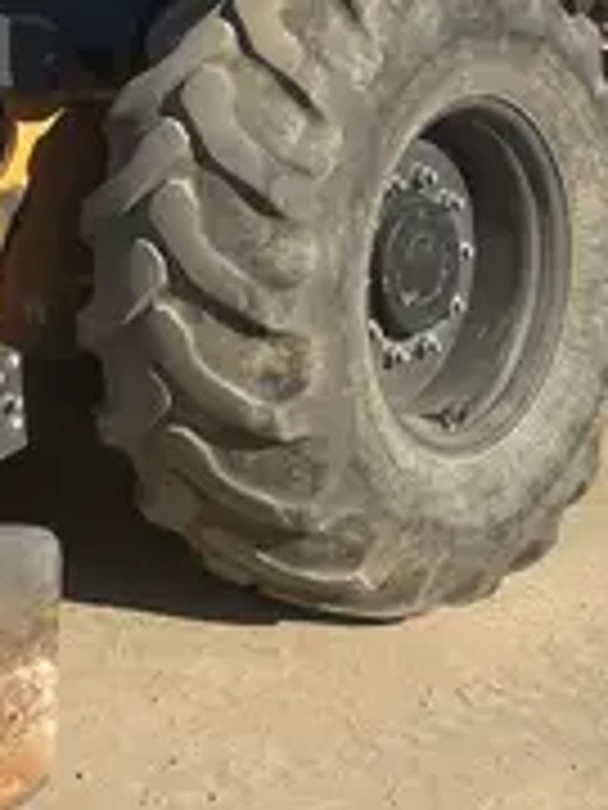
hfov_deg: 13.9
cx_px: 90
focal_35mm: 106
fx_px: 2482
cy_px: -133
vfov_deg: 17.7
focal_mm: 5.7
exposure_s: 1/4630
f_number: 1.5
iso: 50
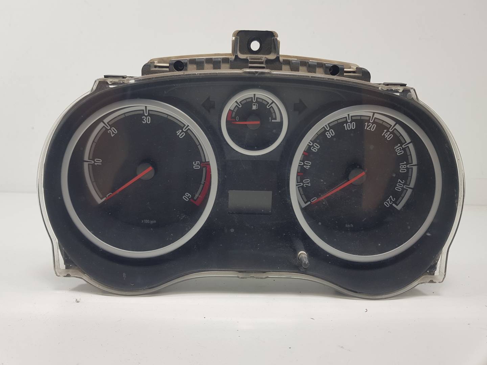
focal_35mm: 26
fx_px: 366
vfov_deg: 53.1
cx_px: 244
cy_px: 182
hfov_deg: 67.3
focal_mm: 4.2
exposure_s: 1/244
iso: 40
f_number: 1.7
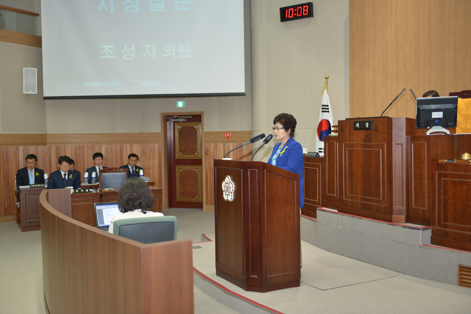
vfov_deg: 35.1
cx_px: 236
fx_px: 497
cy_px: 157
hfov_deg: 50.7
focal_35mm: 38
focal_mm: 38
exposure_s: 1/100
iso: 400
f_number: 2.8
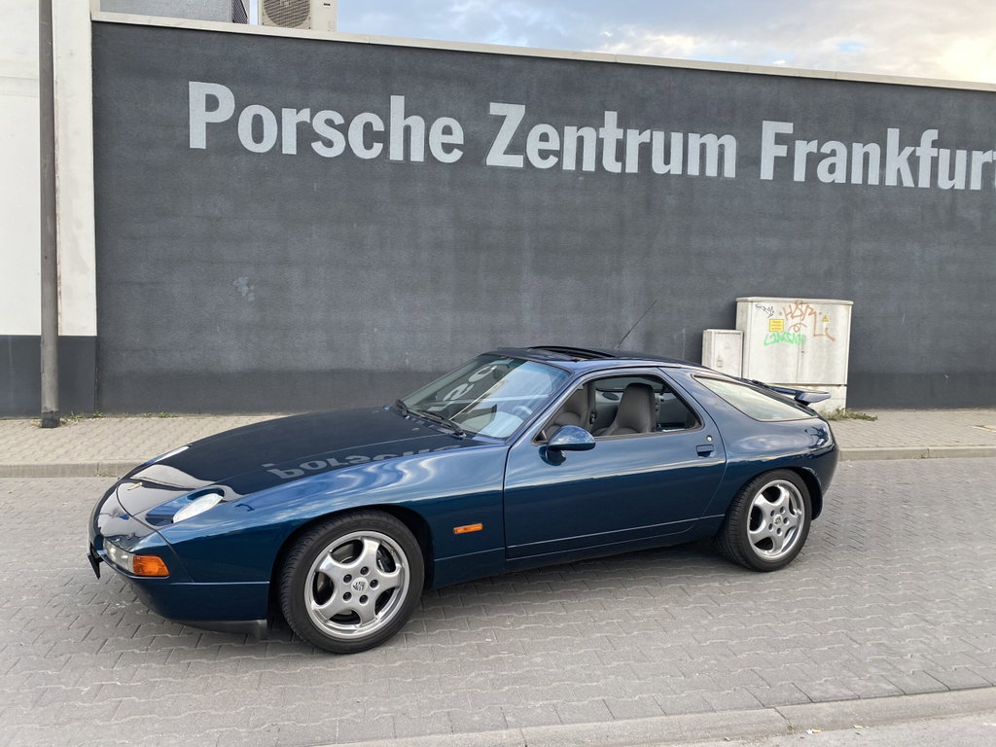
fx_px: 748
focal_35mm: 26
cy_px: 374
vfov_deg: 53.1
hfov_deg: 67.3
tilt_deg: -4.6
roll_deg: -1.1
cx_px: 498
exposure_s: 1/121
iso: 80
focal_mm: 4.25
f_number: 1.8
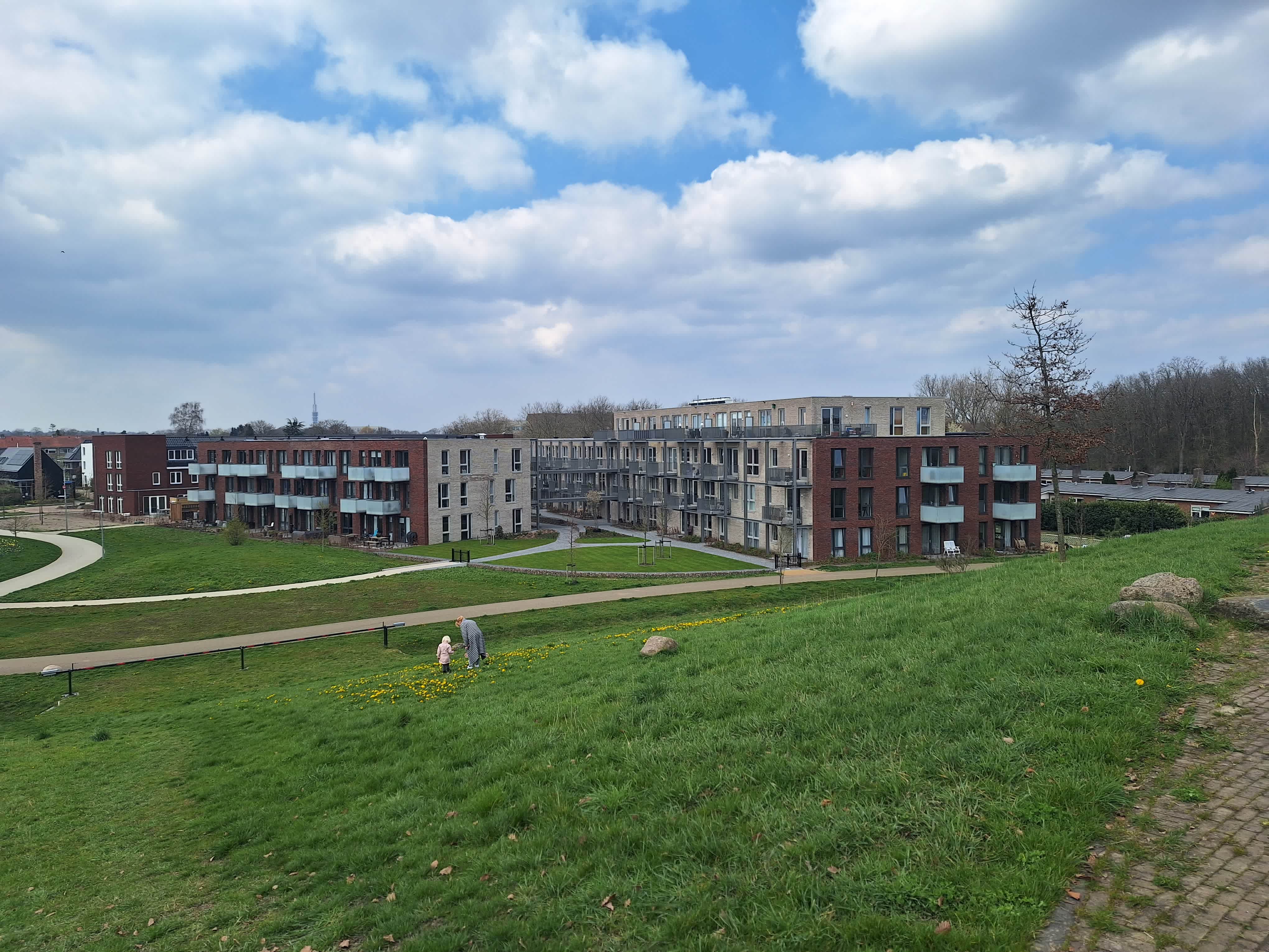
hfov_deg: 73.9
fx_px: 843
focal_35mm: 23
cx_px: 634
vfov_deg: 58.9
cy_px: 476
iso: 40
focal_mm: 5.5
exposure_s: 1/2538
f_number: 1.8
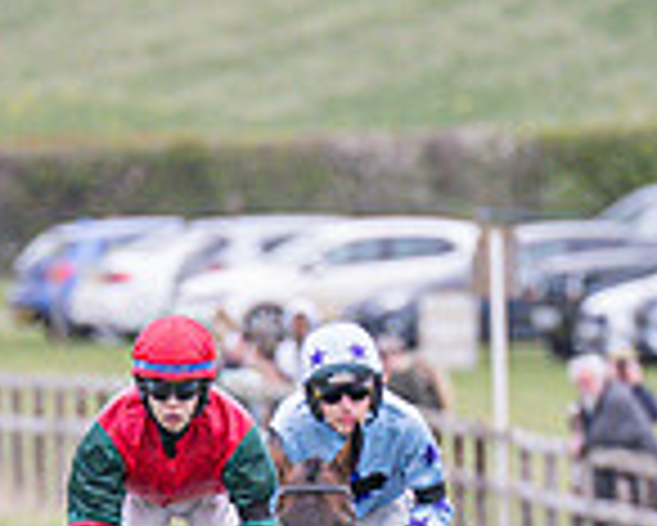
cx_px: 125
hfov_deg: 1.2
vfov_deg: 1.0
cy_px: 977
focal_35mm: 1620
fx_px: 31521
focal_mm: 190
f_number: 2.8
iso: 800
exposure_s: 1/1600
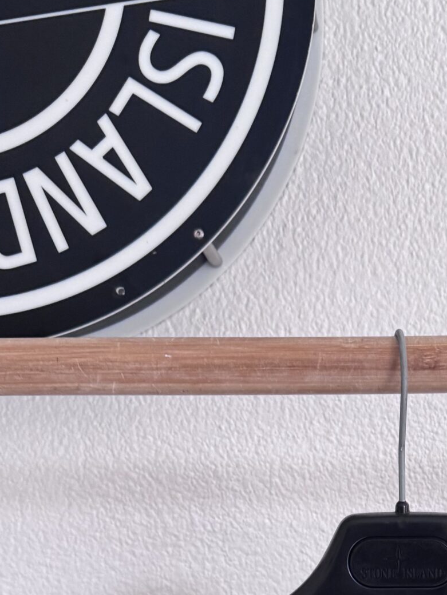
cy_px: 595
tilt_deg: -2.2
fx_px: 1016
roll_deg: +0.8
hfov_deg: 24.1
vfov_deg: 30.4
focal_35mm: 59
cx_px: 408
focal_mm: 6.76
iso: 250
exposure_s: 1/50
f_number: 1.78
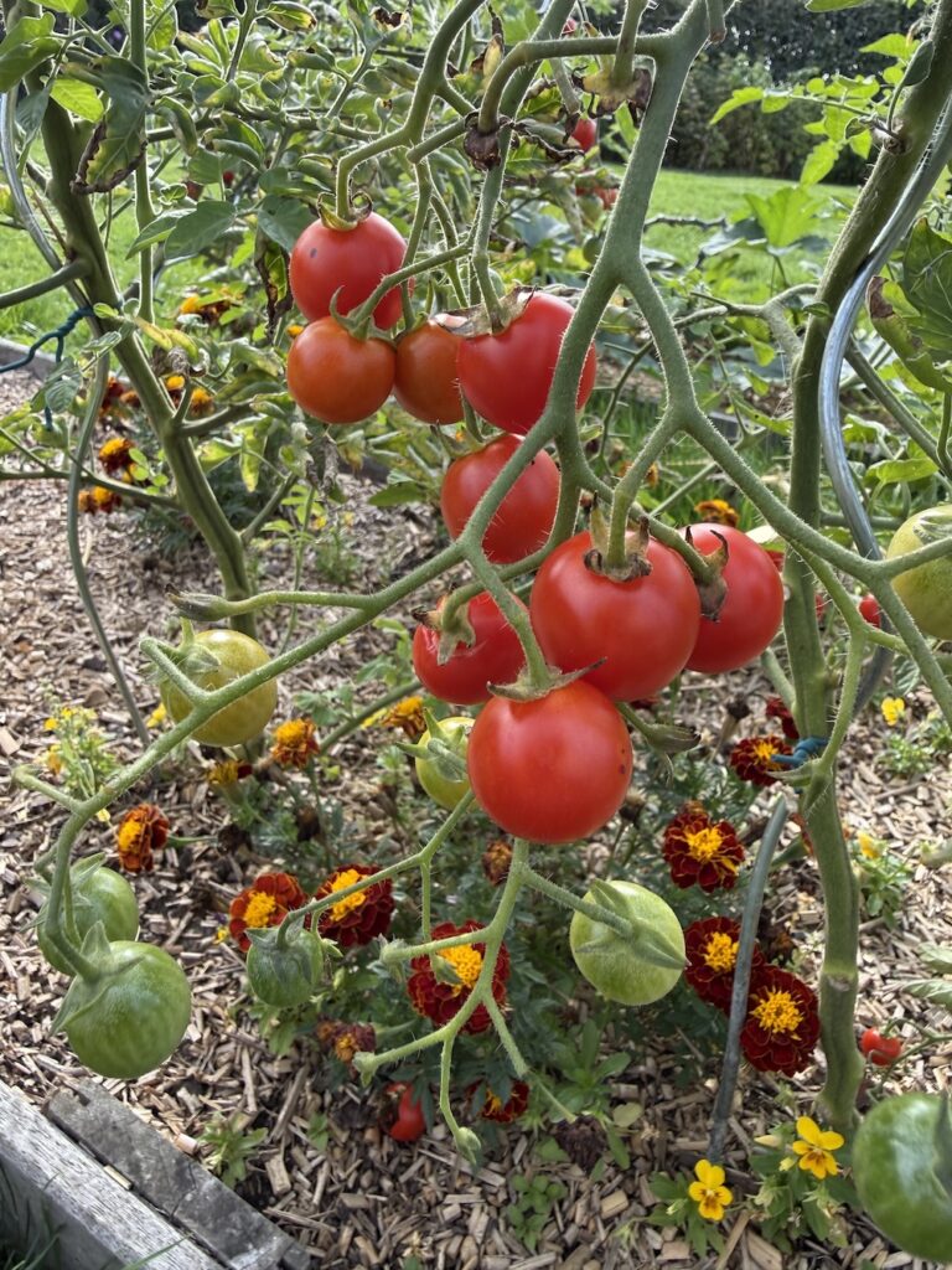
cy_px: 635
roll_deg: -5.7
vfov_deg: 71.6
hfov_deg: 56.8
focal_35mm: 24
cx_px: 476
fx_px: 880
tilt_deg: -25.5
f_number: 2.2
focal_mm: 2.22
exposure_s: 1/178
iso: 40
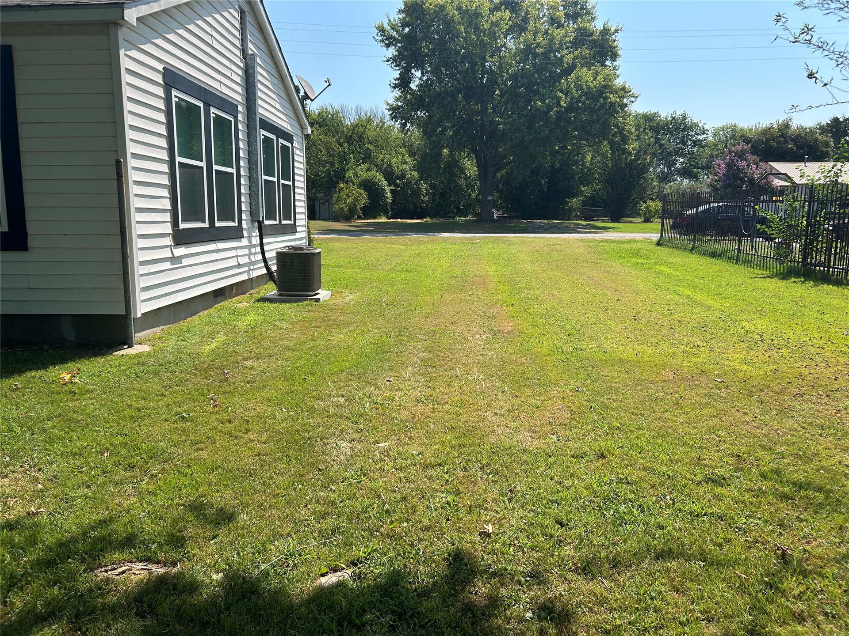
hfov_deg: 67.3
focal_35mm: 26
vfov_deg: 53.1
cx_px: 424
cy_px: 318
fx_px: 638
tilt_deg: -8.7
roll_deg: -0.1
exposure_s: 1/2695
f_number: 1.5
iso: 50
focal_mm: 5.7
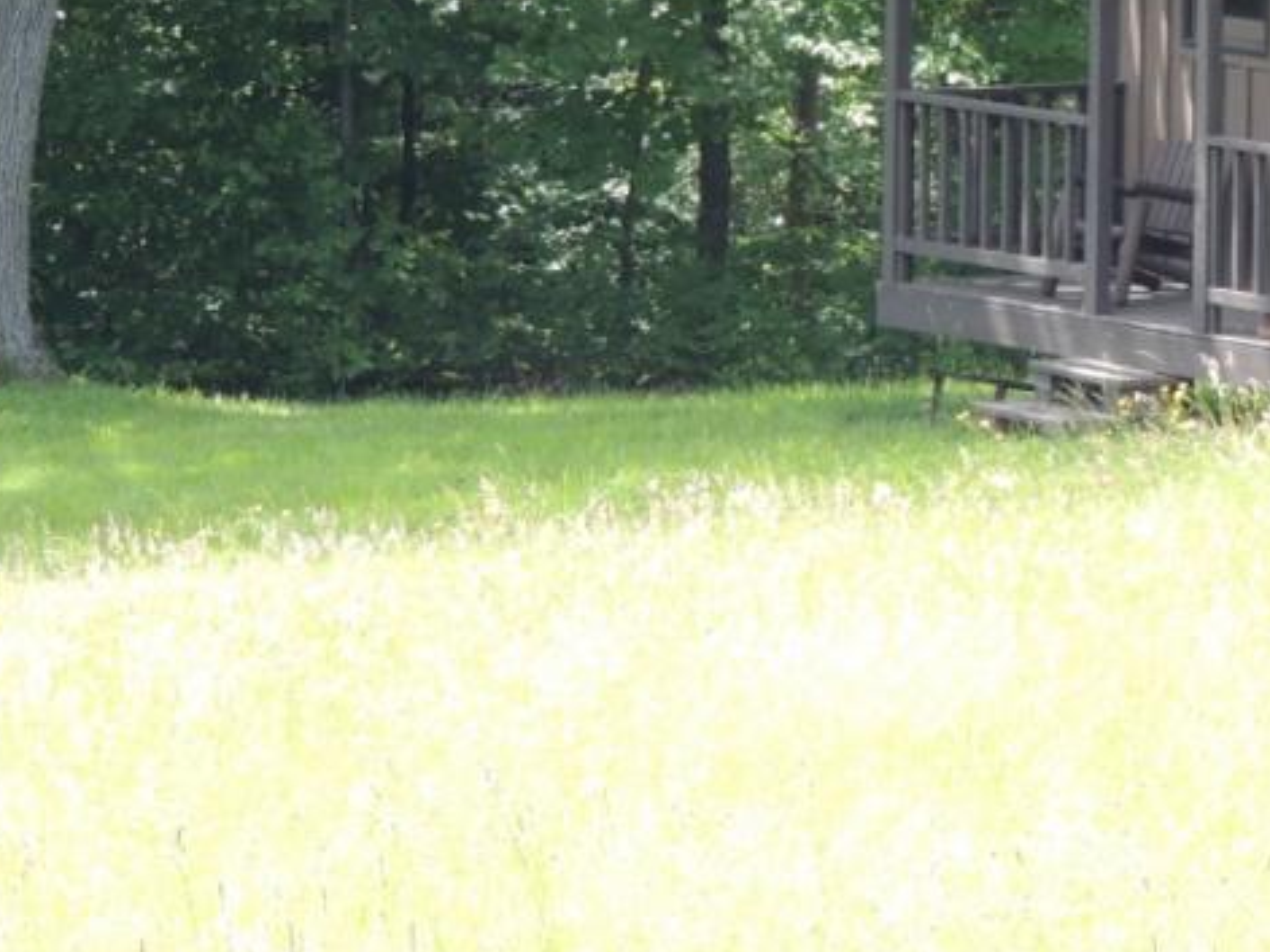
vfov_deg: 3.4
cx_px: 1297
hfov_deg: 4.6
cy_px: -76
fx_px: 15955
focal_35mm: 435
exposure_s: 1/125
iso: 180
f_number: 4.6
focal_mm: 35.6
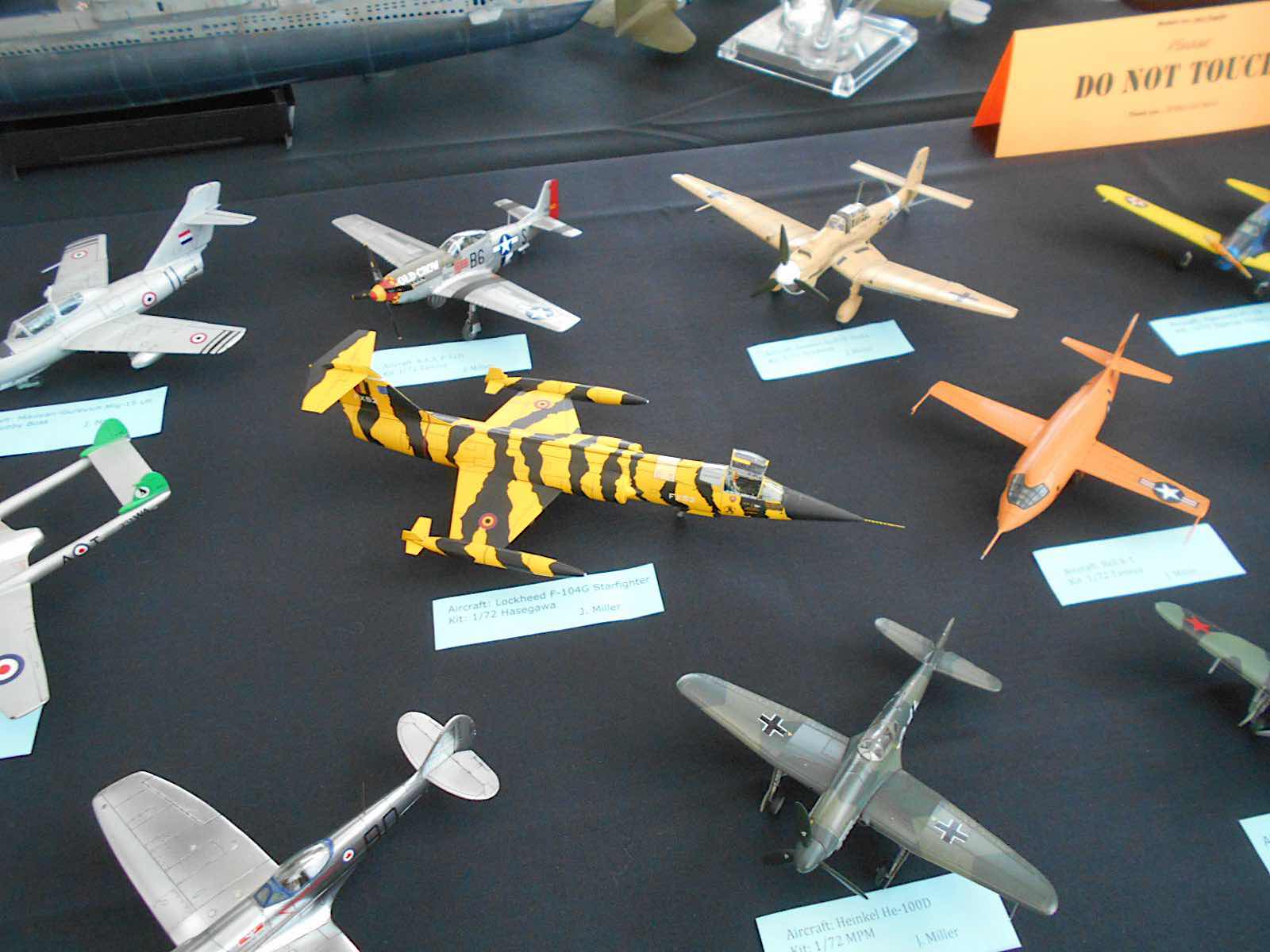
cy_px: 476
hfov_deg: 67.3
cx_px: 635
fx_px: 954
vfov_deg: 53.1
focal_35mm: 26
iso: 360
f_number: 3.2
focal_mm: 4.6
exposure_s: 1/60
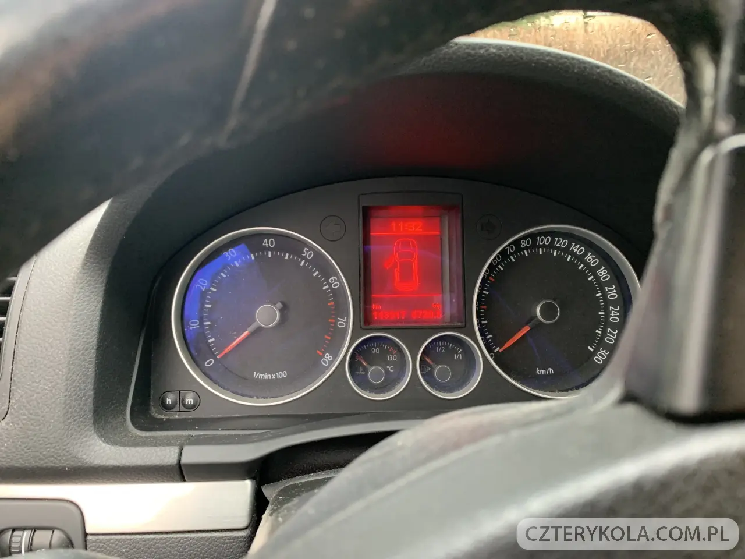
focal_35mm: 26
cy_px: 280
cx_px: 372
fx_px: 560
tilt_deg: -16.4
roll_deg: +0.6
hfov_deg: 67.3
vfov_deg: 53.1
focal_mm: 4.25
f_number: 1.8
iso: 320
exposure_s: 1/60
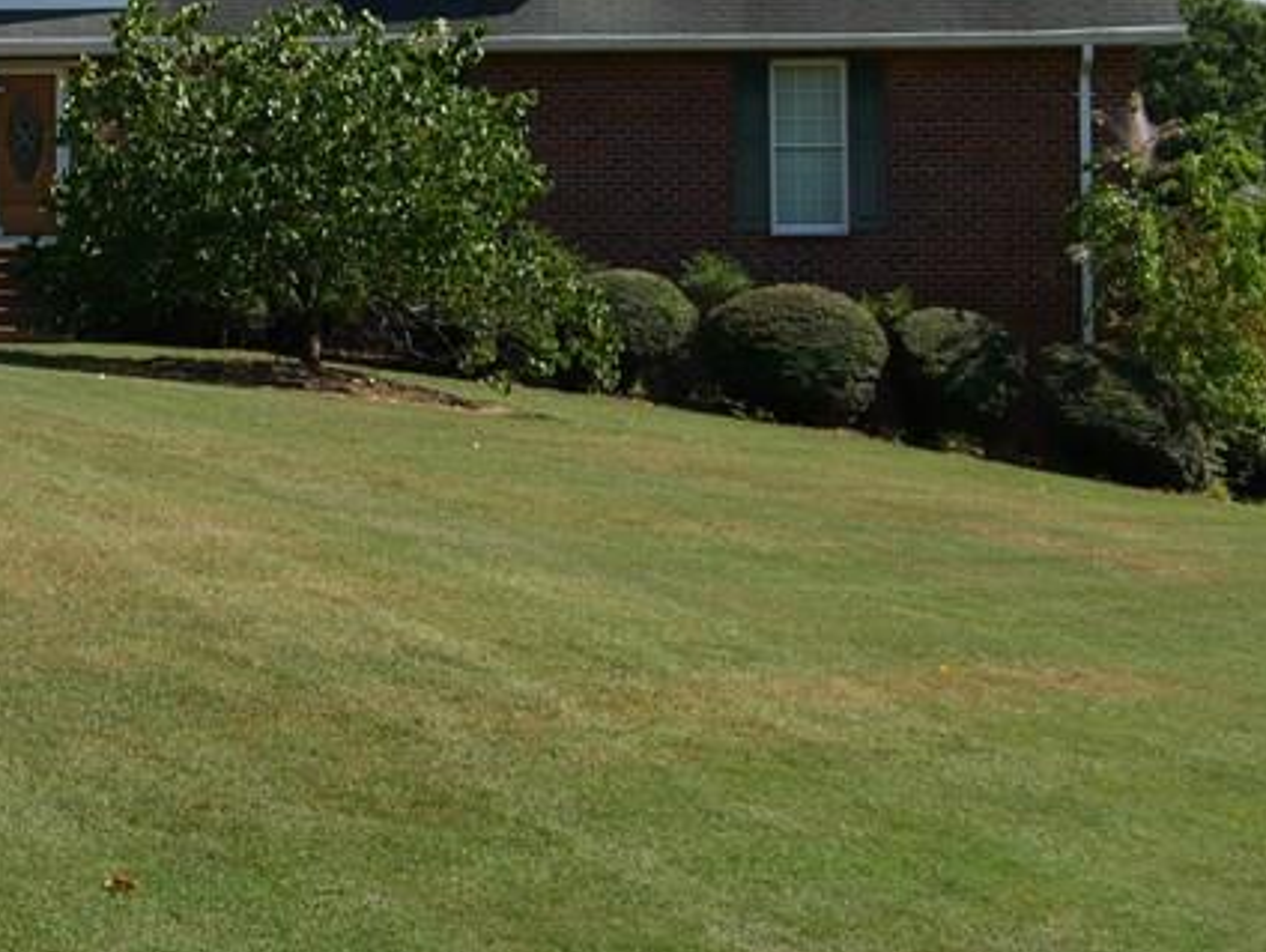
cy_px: 45
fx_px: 4943
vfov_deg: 10.9
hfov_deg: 14.3
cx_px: -112
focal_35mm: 135
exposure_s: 1/800
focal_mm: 28
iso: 200
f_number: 5.6
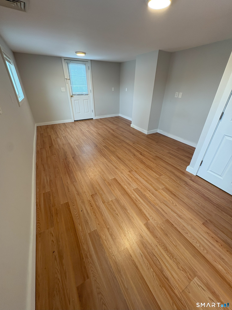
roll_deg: -1.3
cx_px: 116
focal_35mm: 14
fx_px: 125
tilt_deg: -28.4
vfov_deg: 102.1
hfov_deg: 85.7
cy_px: 155
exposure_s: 1/60
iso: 125
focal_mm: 2.22
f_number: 2.2
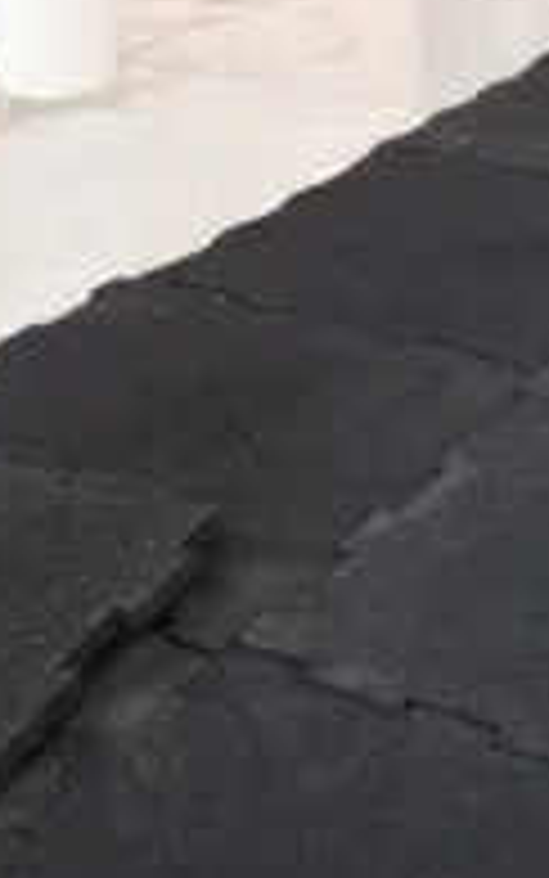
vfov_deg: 37.1
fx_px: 1196
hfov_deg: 24.4
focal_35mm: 50
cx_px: 576
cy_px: 828
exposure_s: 1/50
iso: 64
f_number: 1.8
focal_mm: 5.54
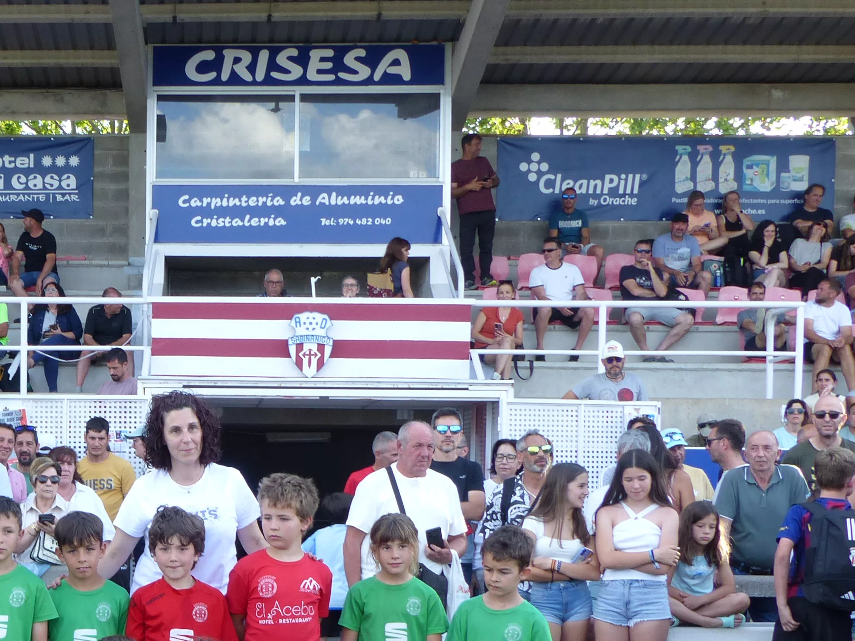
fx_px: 1408
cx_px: 111
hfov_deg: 32.4
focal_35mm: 57
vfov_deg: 25.1
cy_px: 540
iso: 100
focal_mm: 5.3
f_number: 3.5
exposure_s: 1/100
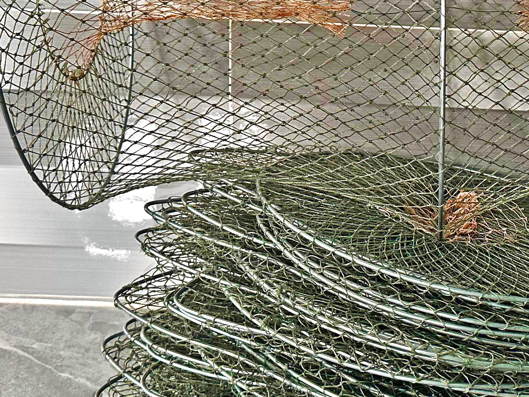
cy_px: 56
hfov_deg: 30.4
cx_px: 422
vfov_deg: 23.2
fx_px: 948
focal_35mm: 62
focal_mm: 6.86
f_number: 1.8
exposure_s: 1/120
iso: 200
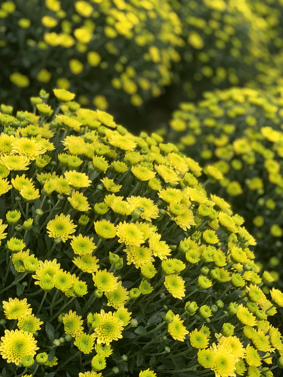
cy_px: 188
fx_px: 567
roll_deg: -28.3
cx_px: 142
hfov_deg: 28.0
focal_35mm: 52
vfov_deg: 36.8
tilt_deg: -32.4
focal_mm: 6
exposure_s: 1/60
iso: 125
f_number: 2.4
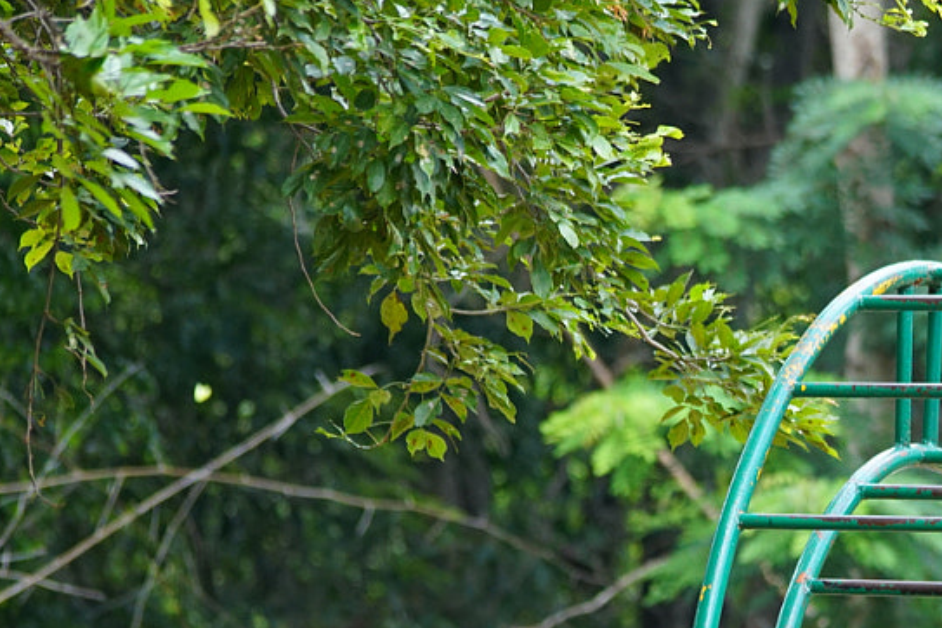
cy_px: 728
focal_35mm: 787
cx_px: 1029
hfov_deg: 2.6
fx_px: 20592
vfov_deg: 1.7
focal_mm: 267
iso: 800
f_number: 5.6
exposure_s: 1/320
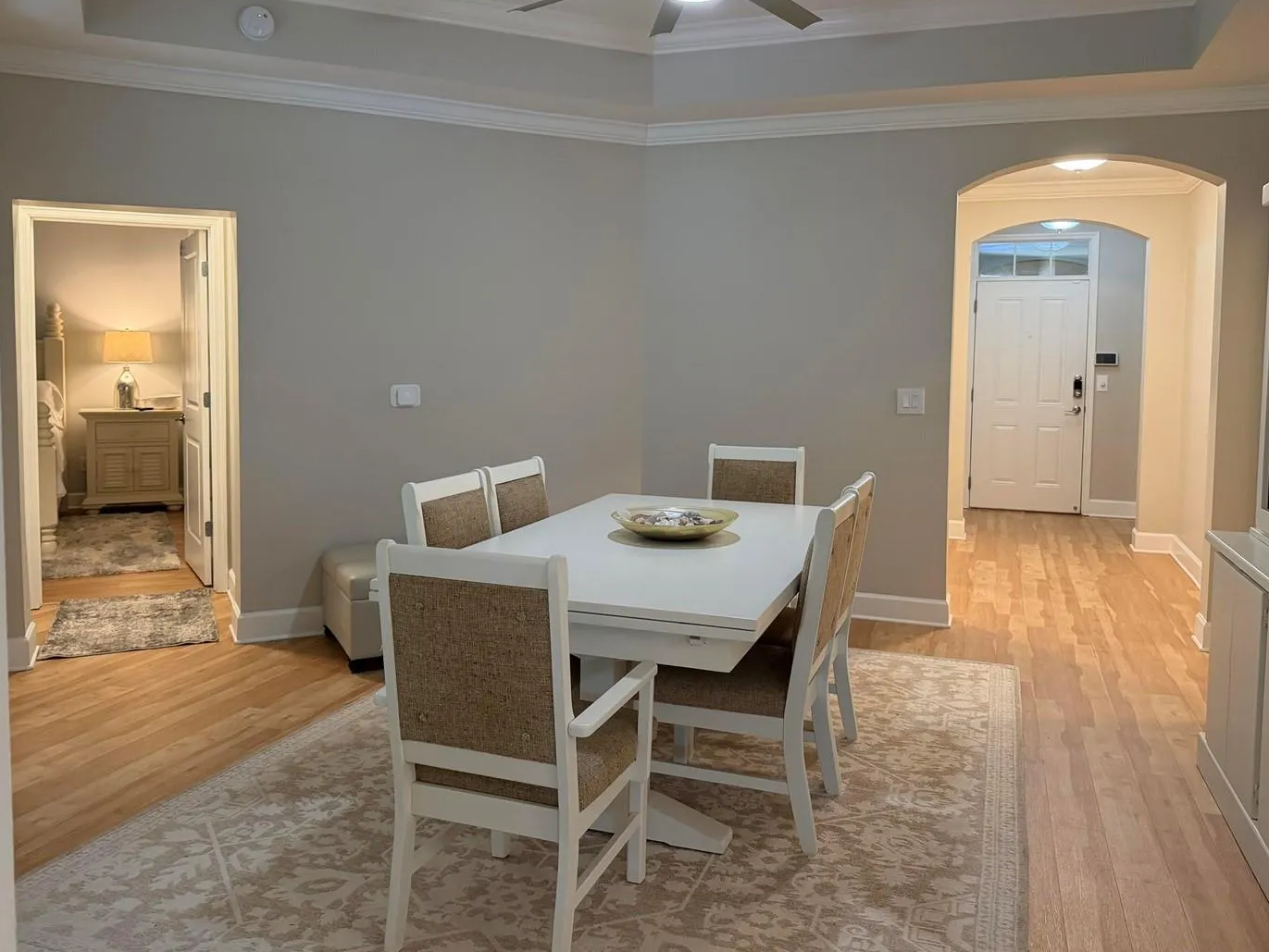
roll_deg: -0.1
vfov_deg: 49.6
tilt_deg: -2.5
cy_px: 411
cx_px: 645
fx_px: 1027
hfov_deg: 63.4
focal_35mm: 28
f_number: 1.78
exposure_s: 1/60
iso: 250
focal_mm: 6.76
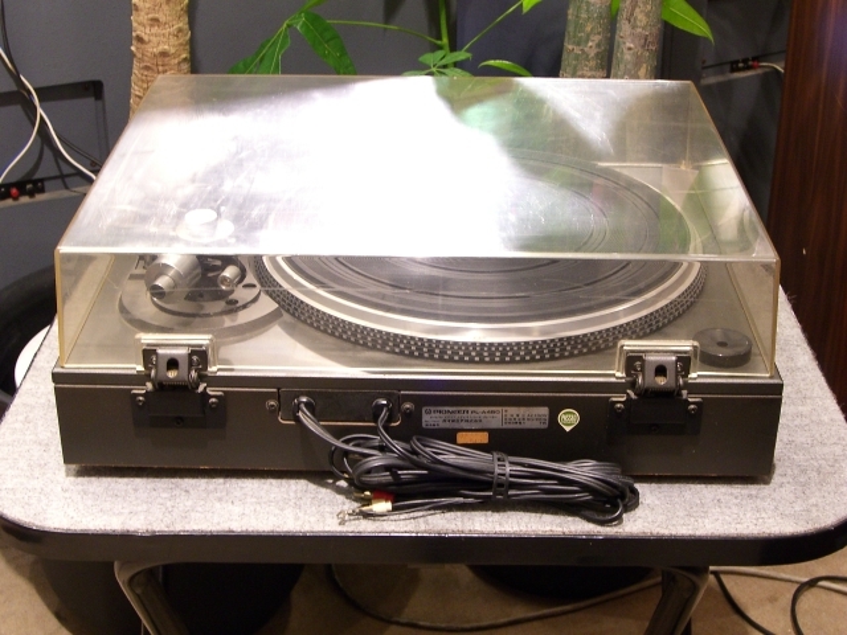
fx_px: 1395
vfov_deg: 25.7
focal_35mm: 57
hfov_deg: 33.8
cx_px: 424
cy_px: 318
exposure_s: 1/5
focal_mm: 11.8
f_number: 5
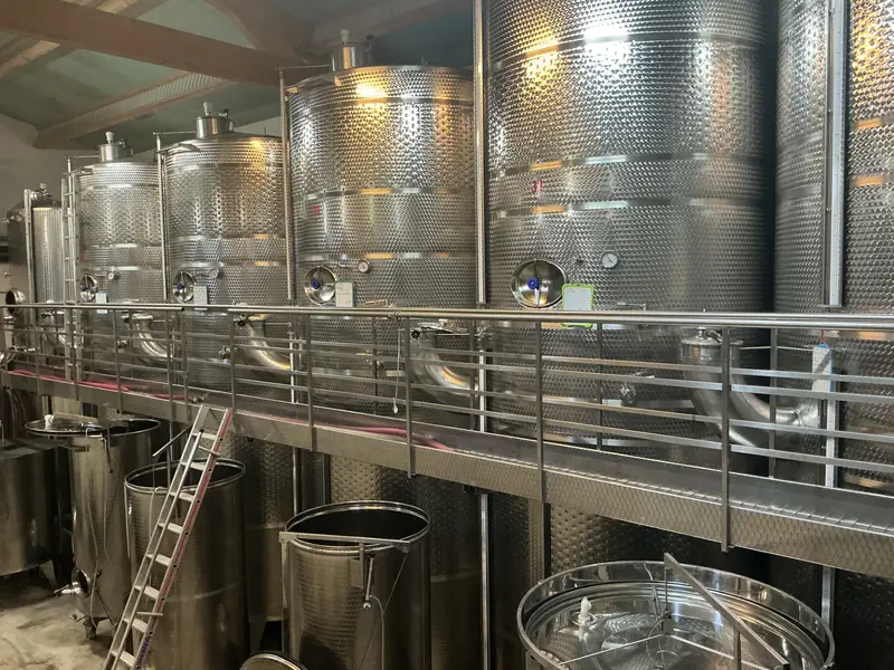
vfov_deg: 49.7
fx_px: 723
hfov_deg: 63.4
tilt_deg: -4.2
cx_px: 447
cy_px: 335
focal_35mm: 28
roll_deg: +1.3
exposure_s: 1/33
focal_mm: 3
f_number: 1.8
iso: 200
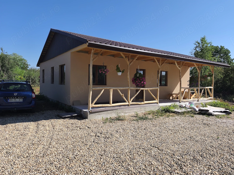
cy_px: 88
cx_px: 117
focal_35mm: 23
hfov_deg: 73.9
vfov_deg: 58.9
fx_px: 155
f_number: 1.65
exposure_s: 1/904
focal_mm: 6.18
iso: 50
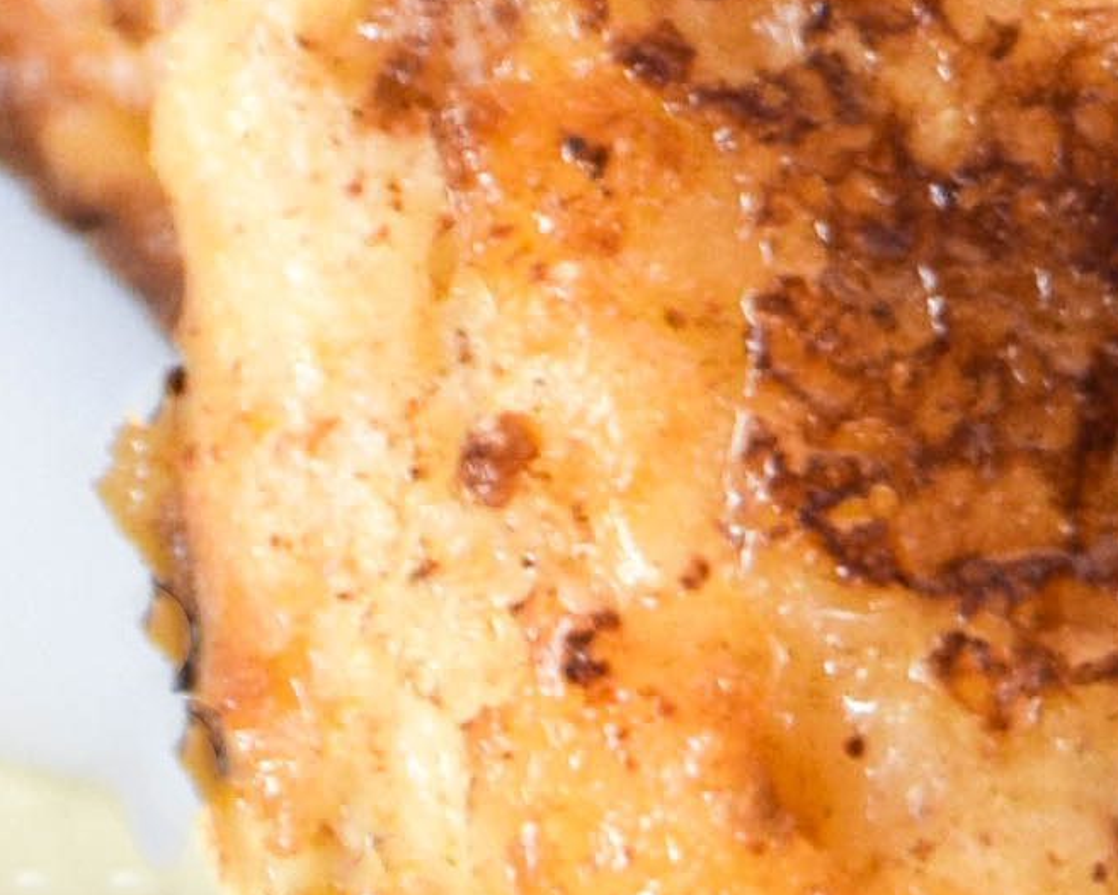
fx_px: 19561
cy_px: -1087
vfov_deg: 2.6
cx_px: 1494
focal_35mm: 591
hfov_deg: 3.3
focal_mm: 46
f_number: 5.6
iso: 400
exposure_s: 1/125
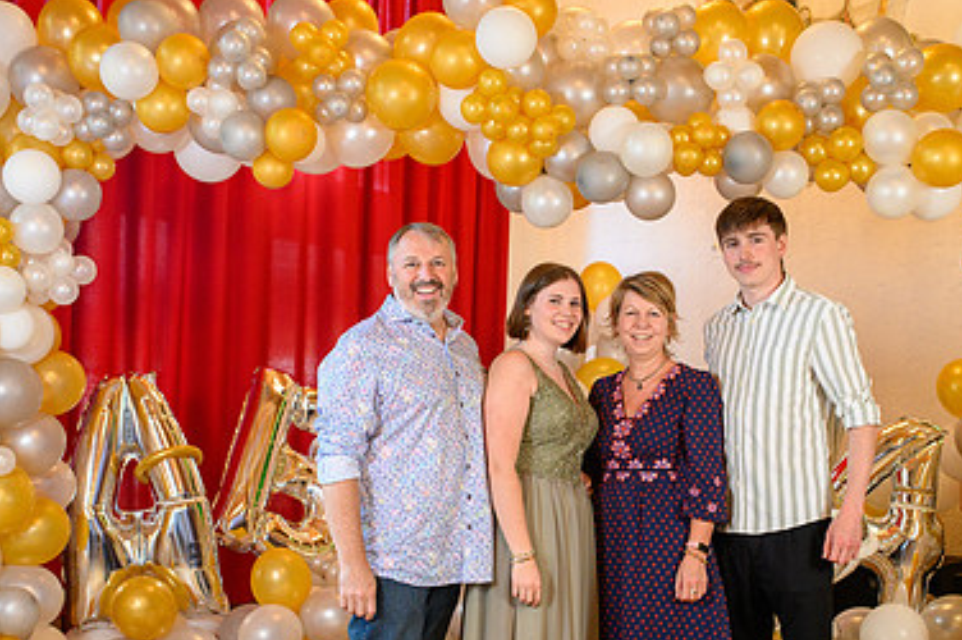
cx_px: 535
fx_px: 1442
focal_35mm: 54
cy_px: 430
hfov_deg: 36.9
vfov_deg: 24.9
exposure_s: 1/100
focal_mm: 35
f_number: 3.5
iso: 1250
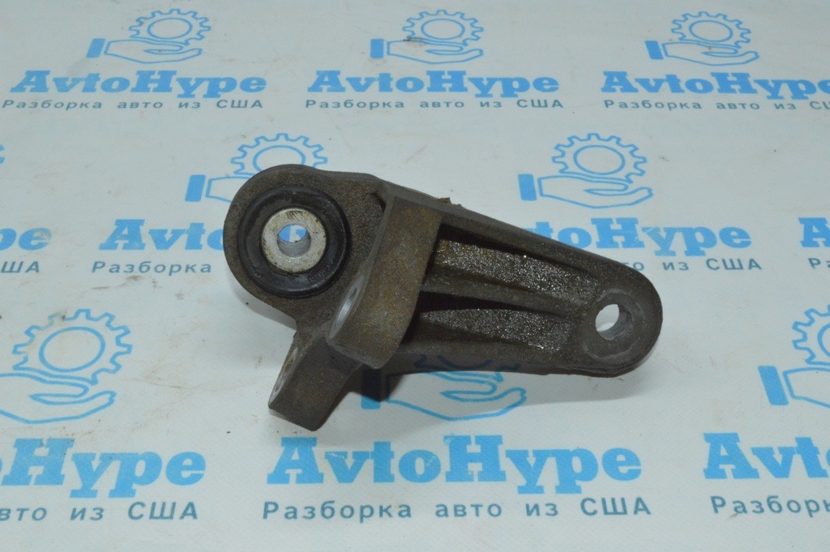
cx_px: 415
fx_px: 1175
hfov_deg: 38.9
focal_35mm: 51
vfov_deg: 26.4
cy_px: 276
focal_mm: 34
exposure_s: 1/25
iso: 3200
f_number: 29
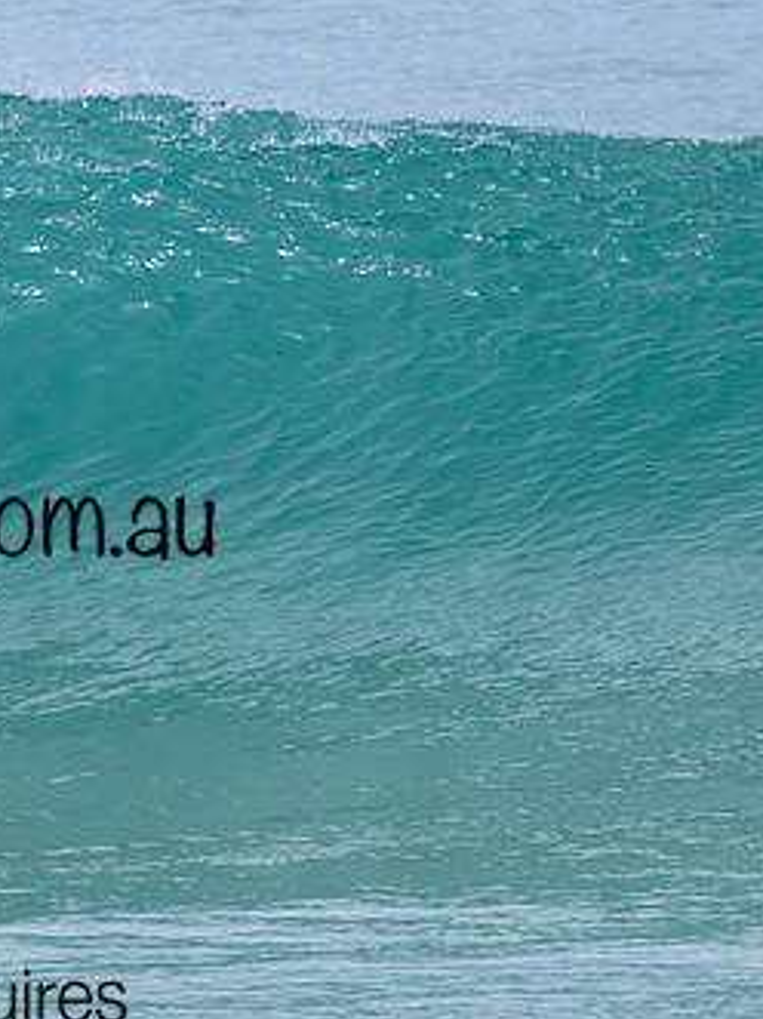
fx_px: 54199
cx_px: 66
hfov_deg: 0.8
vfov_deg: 1.1
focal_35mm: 1843
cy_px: 327
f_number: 11
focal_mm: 800
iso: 1000
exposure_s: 1/2000
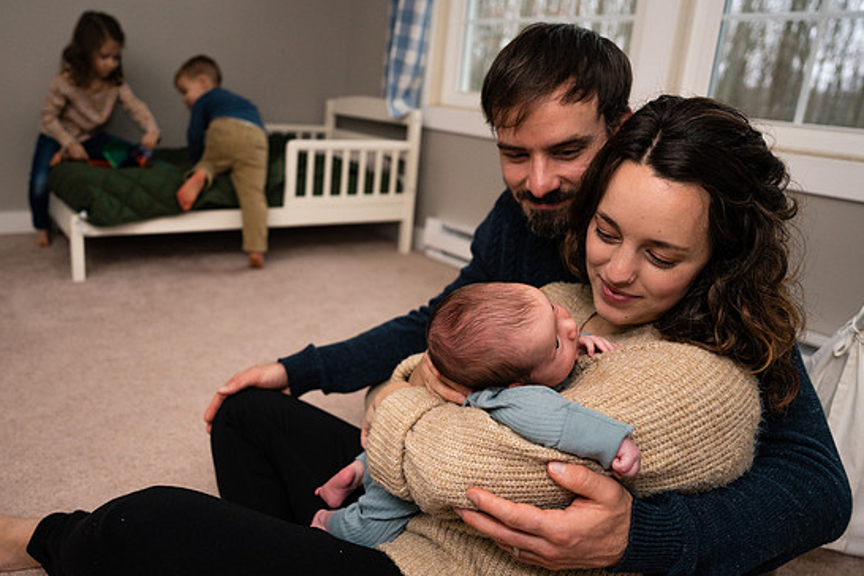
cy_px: 287
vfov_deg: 46.4
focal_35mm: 28
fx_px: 672
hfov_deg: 65.3
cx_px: 381
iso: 500
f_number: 2.8
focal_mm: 24
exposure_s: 1/250
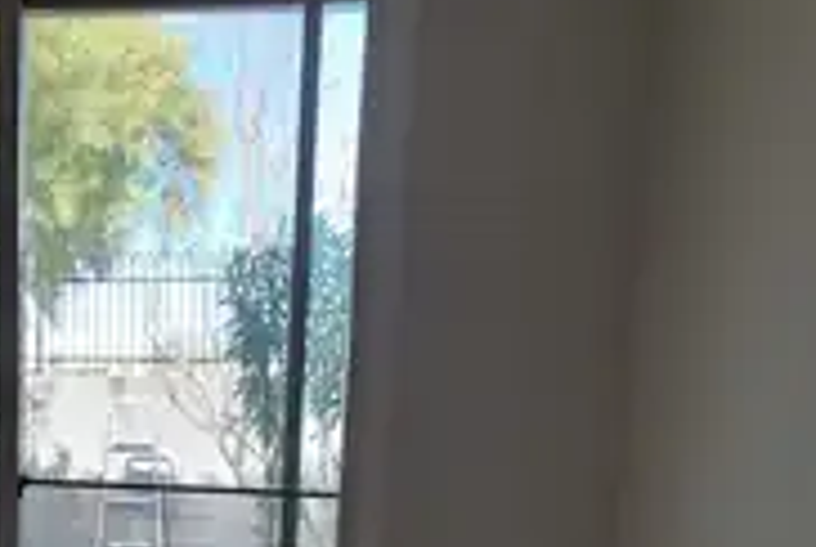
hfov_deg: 32.9
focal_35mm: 57
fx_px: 1294
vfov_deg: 22.2
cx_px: 54
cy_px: 637
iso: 50
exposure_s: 1/120
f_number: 1.8
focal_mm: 7
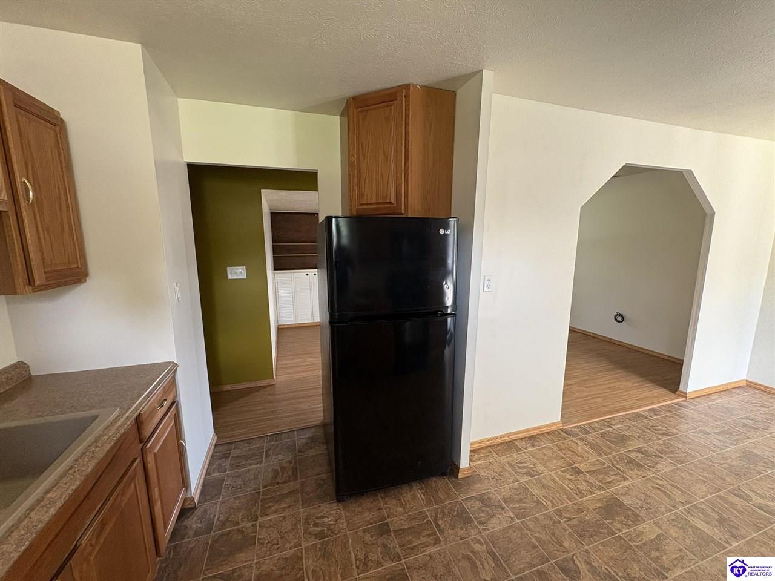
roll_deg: +0.2
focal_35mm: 14
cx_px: 388
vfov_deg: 85.7
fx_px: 313
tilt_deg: -8.7
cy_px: 290
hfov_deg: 102.1
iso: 250
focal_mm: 2.22
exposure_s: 1/62
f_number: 2.2
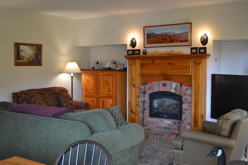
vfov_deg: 30.8
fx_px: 300
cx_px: 124
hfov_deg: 45.0
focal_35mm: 44
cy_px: 82
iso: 400
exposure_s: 1/25
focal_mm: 29
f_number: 4.5
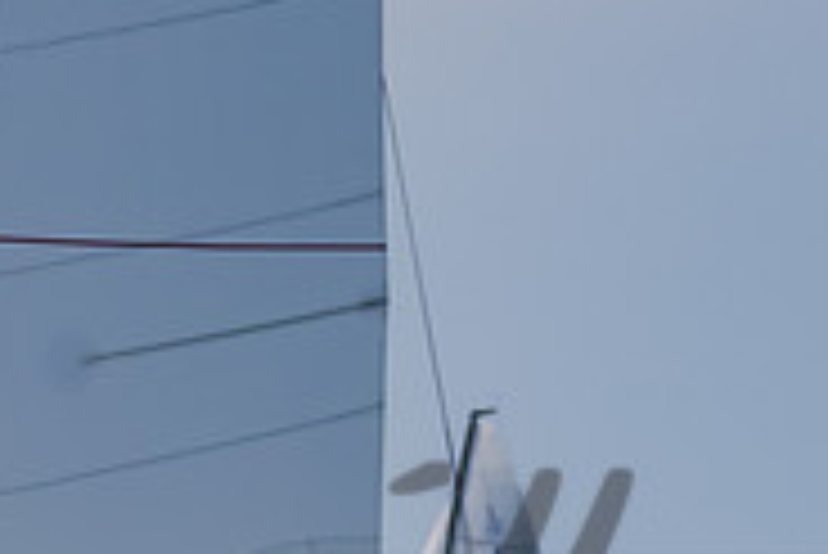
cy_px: 699
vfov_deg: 1.1
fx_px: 30015
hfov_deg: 1.6
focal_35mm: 1304
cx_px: -69
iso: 640
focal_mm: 260
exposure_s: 1/1000
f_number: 14
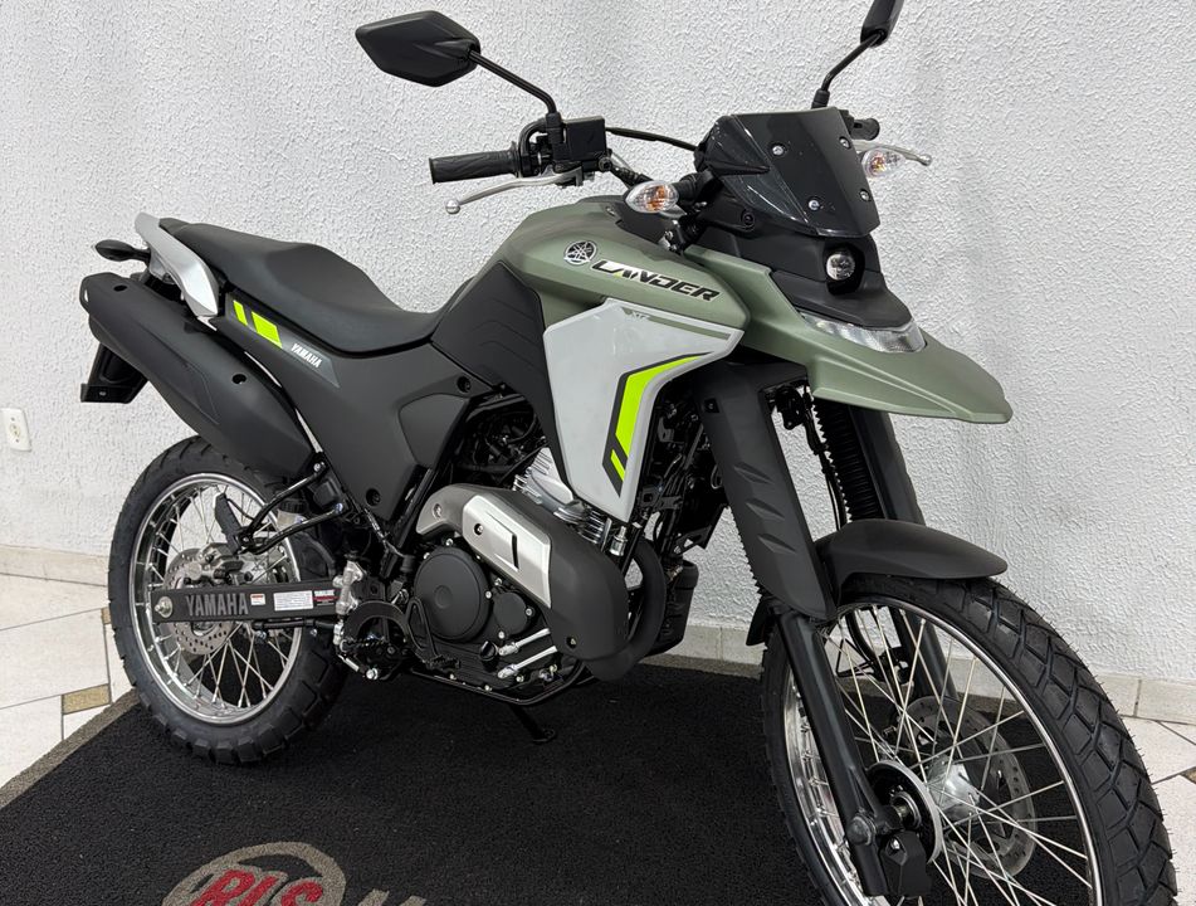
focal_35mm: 24
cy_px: 453
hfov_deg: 71.4
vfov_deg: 57.1
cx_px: 598
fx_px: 832
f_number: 1.78
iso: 125
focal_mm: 6.76
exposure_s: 1/60
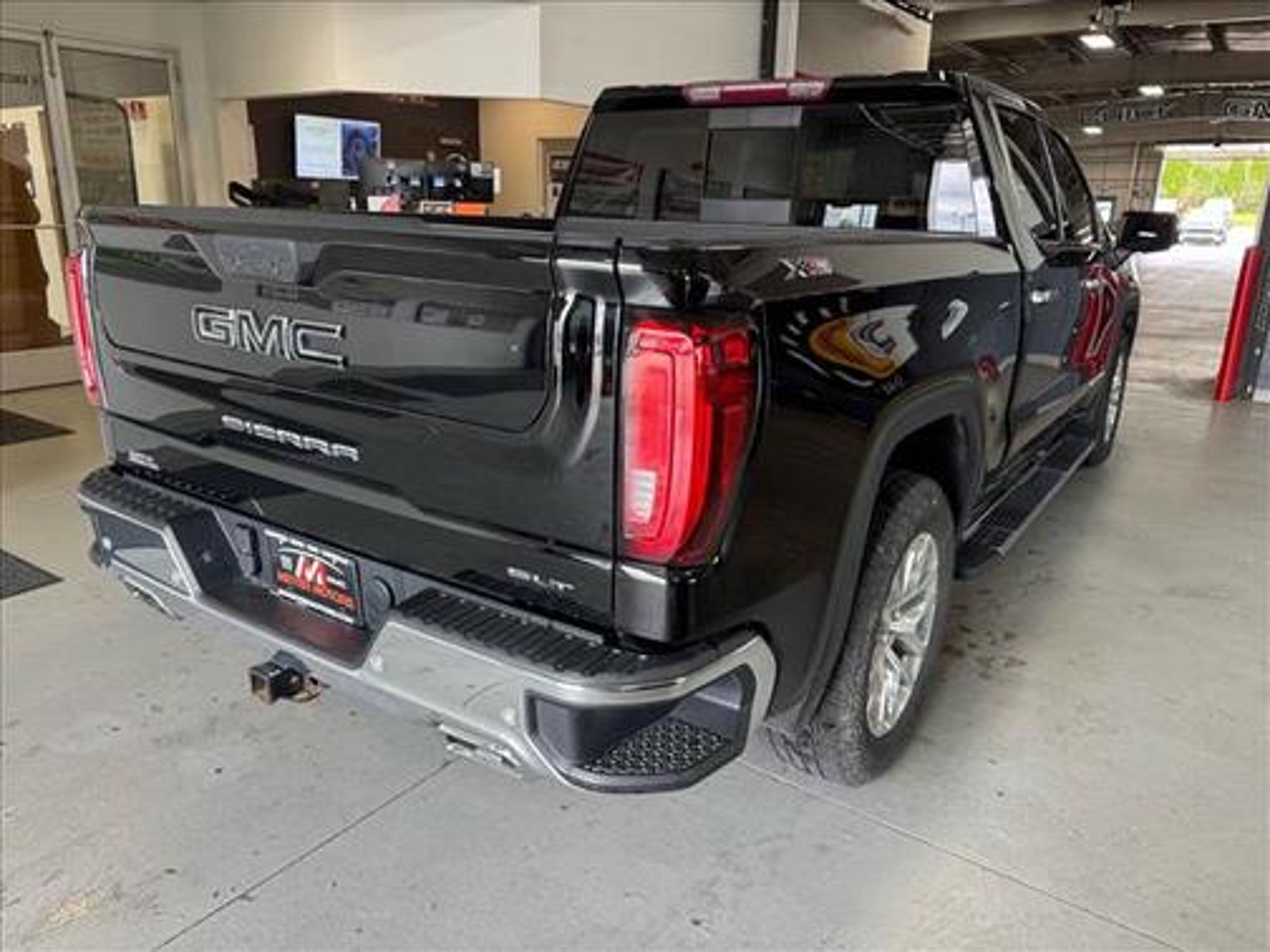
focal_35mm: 24
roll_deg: +0.7
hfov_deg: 71.6
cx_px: 635
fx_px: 881
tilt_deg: -15.2
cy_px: 476
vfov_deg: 56.8
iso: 160
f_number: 1.78
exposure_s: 1/121
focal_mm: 6.76
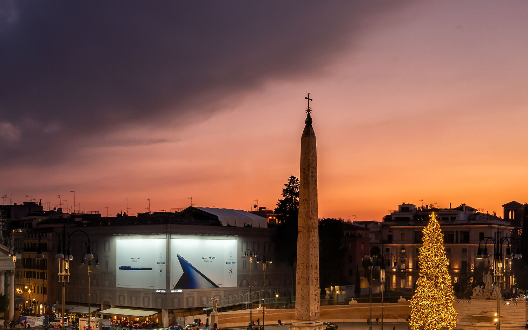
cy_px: 249
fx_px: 760
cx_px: 269
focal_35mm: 53
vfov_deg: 24.2
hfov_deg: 38.3
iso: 400
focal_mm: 32.5
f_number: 11
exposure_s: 1/8
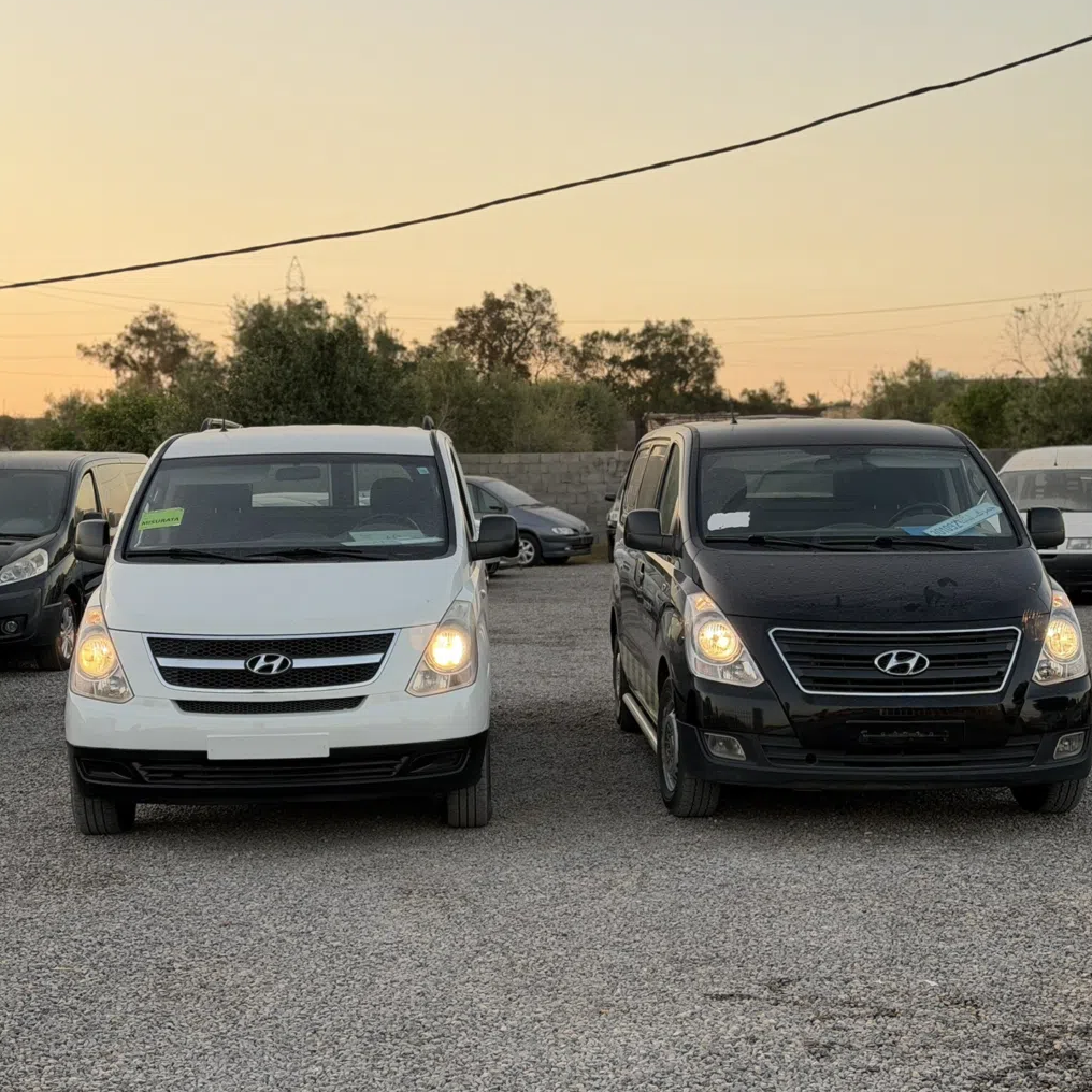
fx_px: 2034
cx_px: 549
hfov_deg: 30.0
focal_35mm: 57
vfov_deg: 30.0
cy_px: 485
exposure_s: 1/204
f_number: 1.78
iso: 100
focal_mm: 6.76
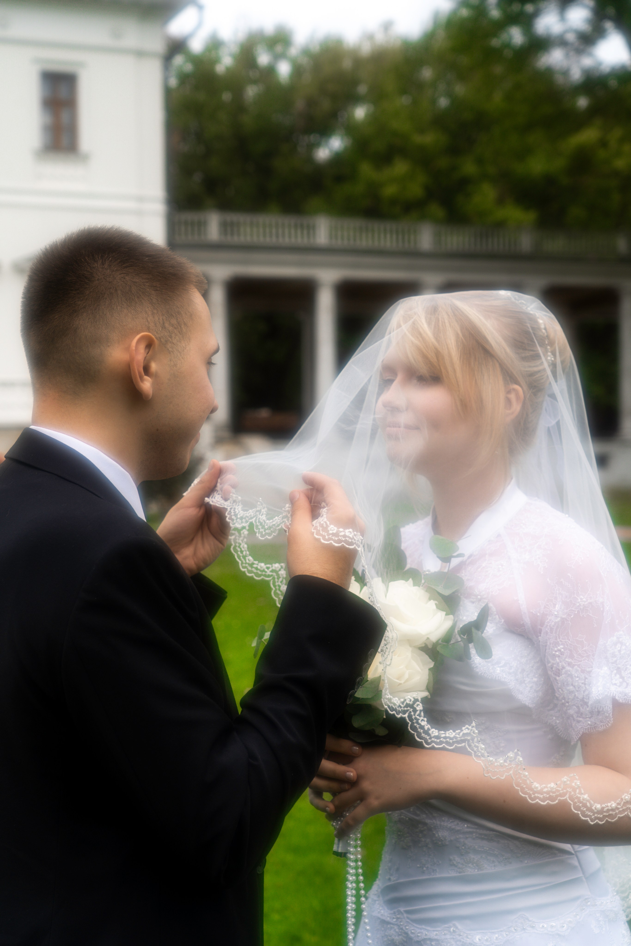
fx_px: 1604
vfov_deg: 32.9
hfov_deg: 22.3
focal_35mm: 61
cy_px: 473
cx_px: 316
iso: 64
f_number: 5.6
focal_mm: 61
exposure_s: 1/160
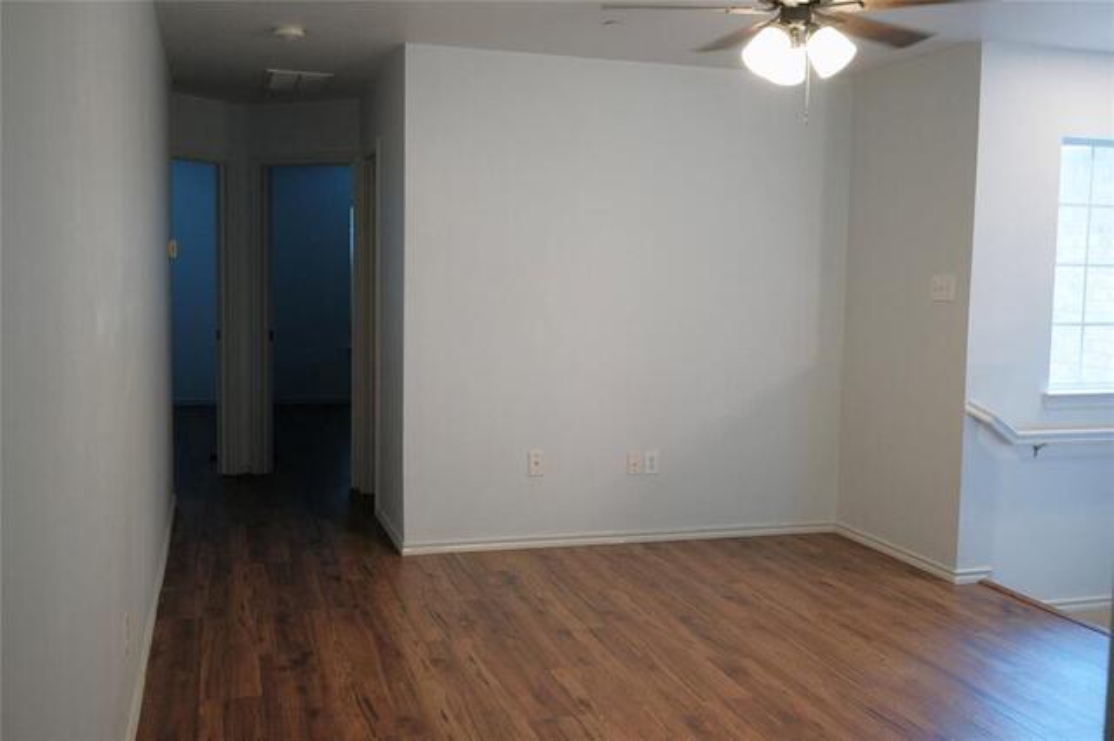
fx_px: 1082
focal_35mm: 35
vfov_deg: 37.8
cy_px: 370
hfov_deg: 54.5
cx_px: 557
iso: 1000
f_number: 2.8
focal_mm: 23
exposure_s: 1/125
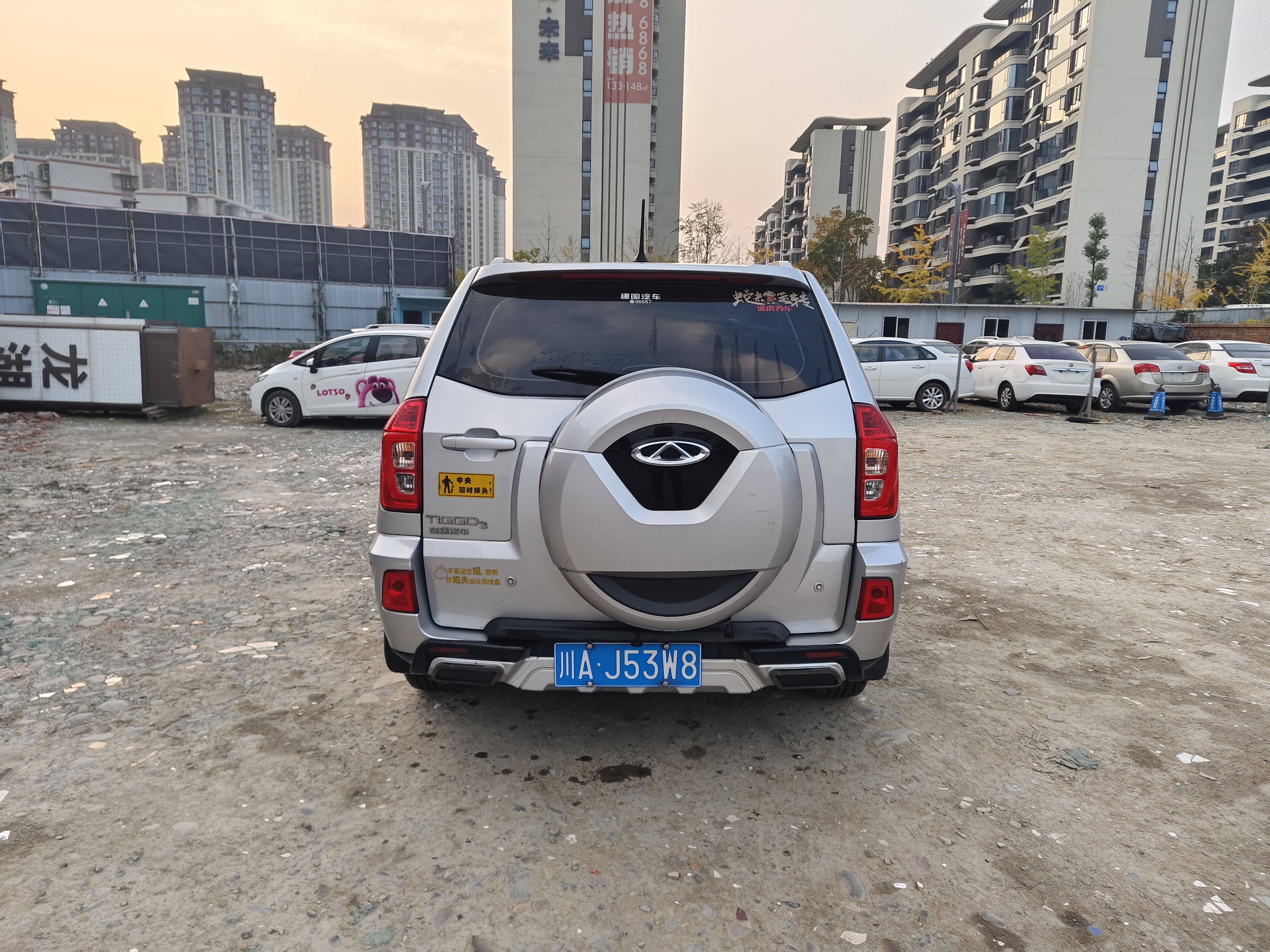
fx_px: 844
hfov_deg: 73.9
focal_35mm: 23
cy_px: 476
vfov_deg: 58.9
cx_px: 635
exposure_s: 1/100
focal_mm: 5.56
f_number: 1.88
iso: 82
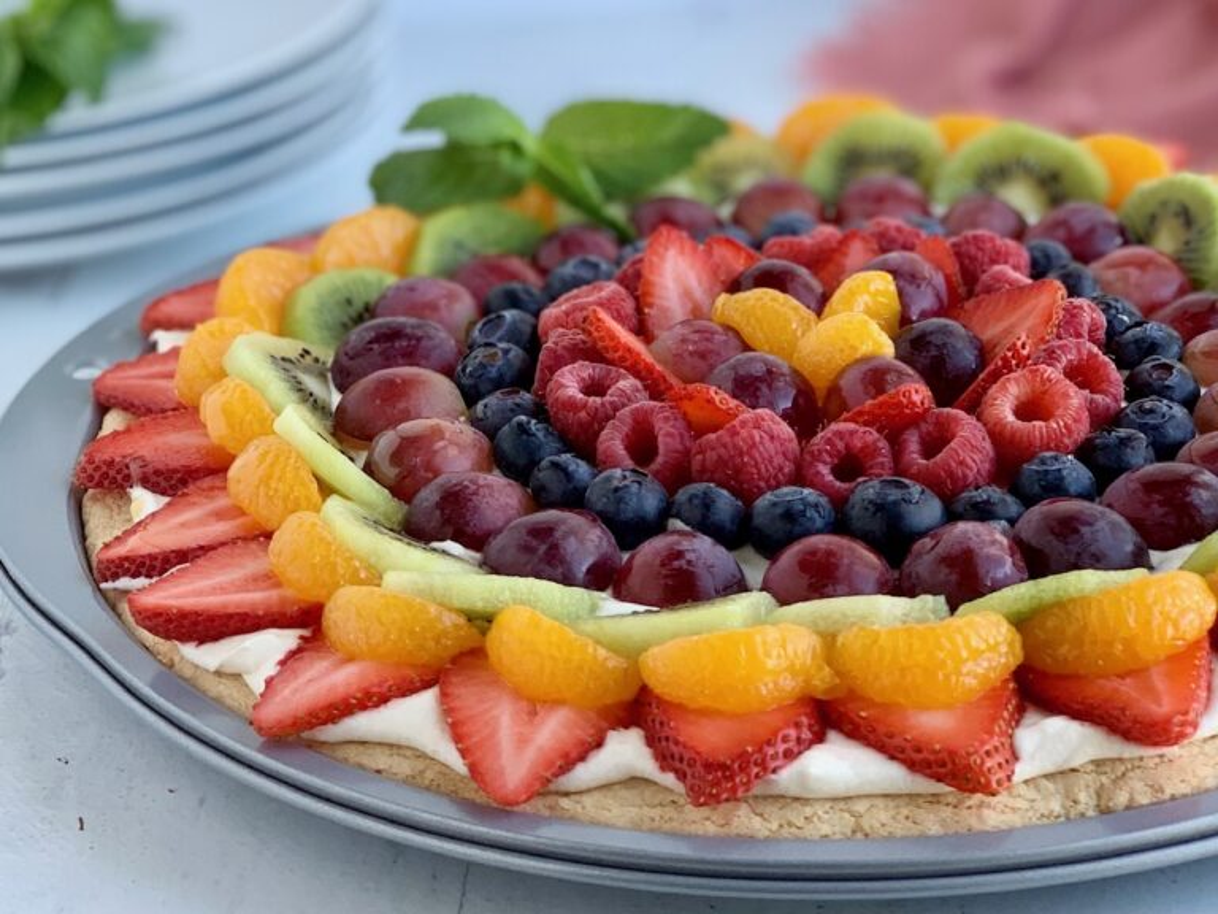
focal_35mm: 52
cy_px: 457
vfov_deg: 28.0
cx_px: 609
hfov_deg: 36.8
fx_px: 1830
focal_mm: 6
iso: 40
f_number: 2.4
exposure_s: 1/122
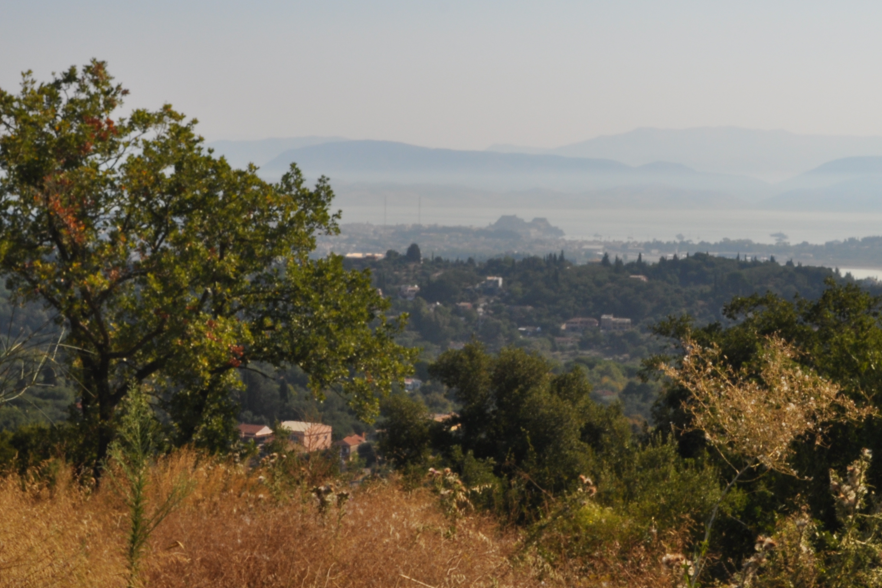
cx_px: 522
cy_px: 205
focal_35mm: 84
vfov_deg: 16.2
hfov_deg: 24.2
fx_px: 2058
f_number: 16
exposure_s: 1/200
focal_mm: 32
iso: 200
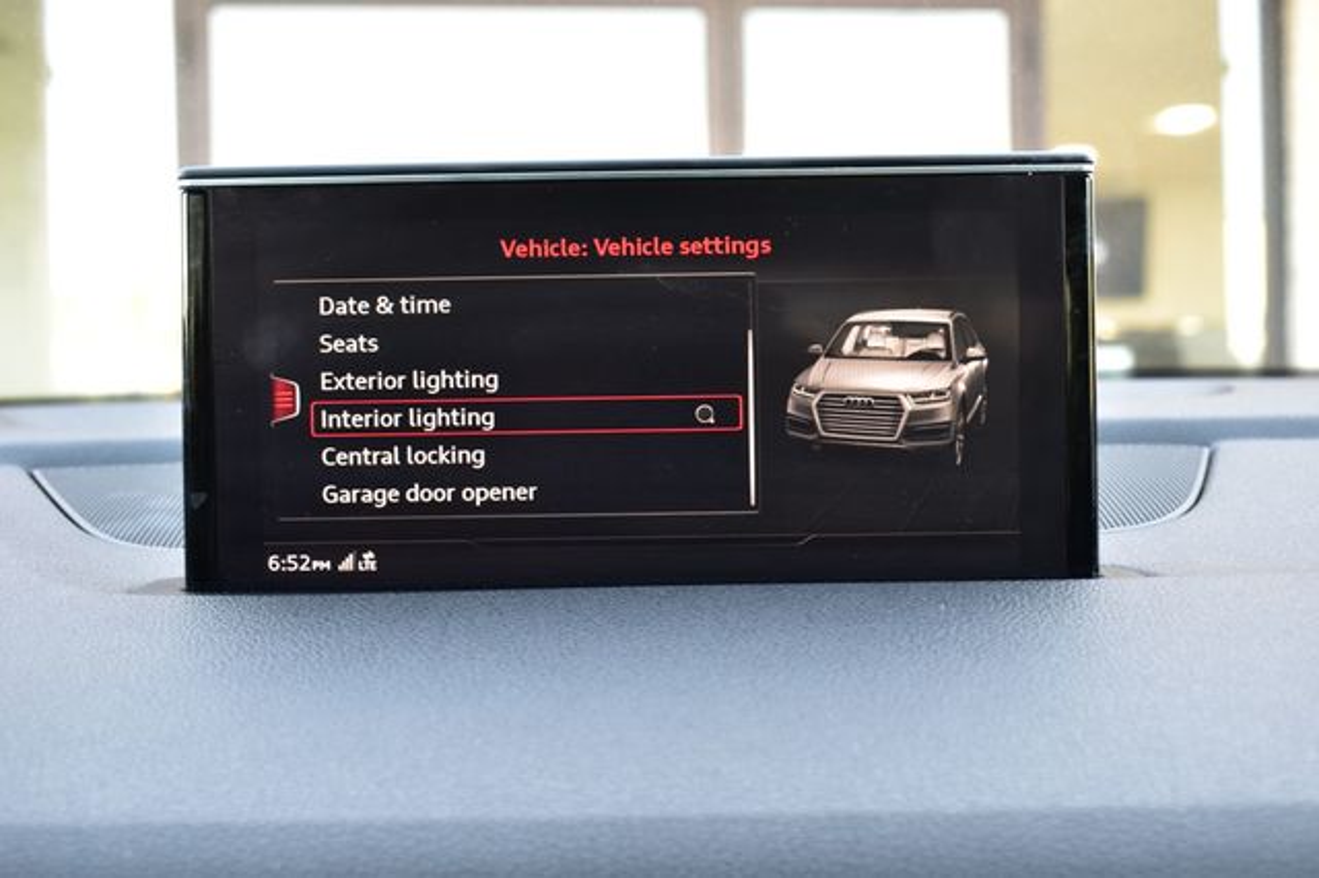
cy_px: 439
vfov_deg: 28.0
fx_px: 1758
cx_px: 660
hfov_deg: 41.1
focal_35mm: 48
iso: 400
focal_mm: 32
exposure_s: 1/20
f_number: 6.3
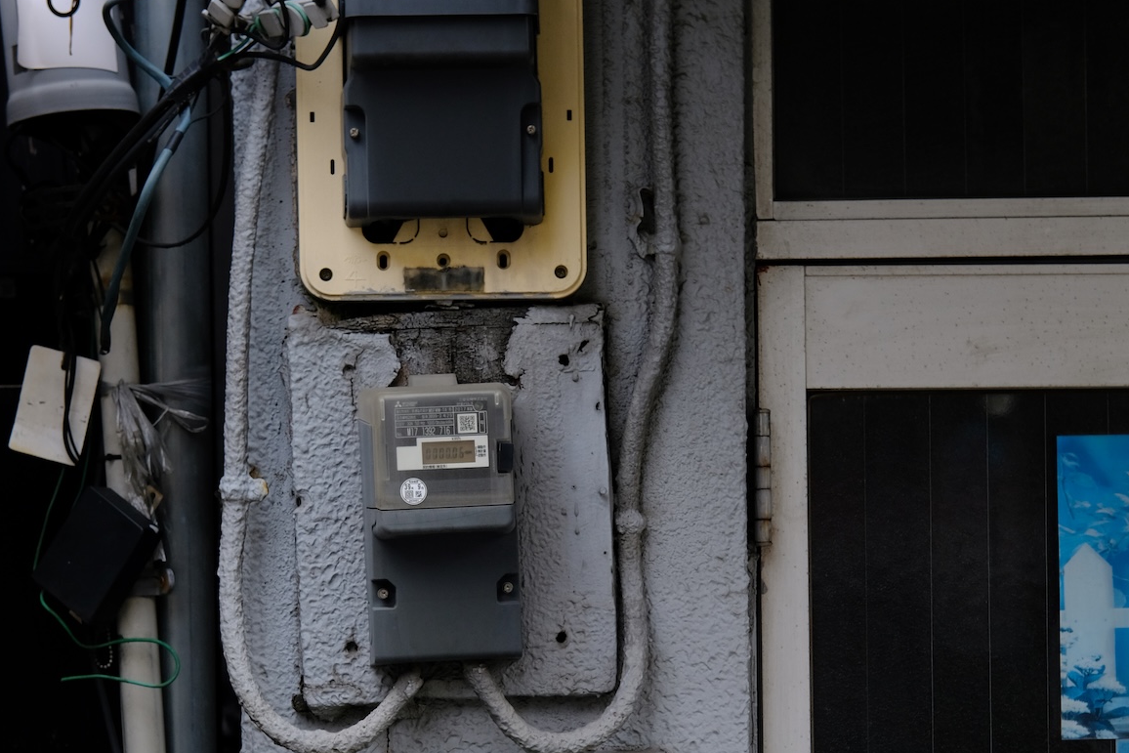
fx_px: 2760
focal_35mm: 88
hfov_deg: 23.1
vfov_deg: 15.4
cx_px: 534
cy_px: 603
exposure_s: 1/250
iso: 400
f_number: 4.5
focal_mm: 35
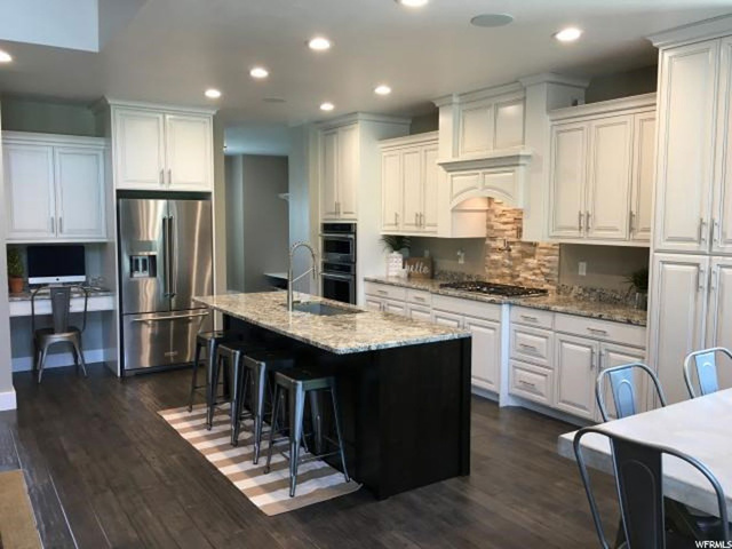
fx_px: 613
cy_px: 274
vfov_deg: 48.2
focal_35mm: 29
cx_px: 366
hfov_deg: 61.7
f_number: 2.2
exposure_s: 1/30
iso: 50
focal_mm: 4.15
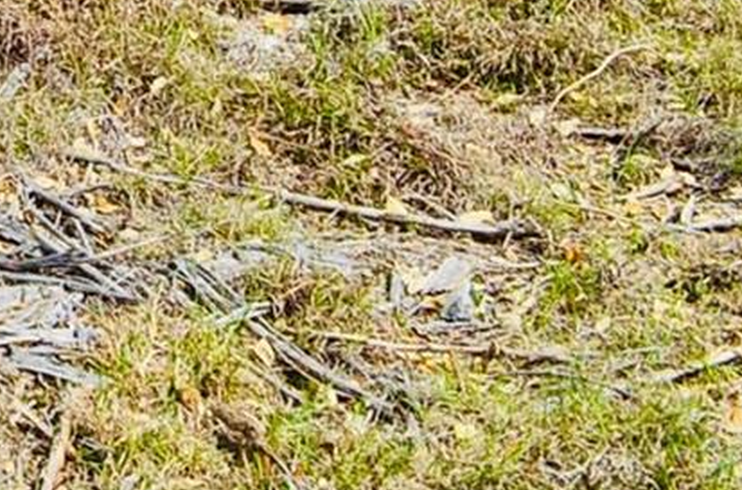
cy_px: -562
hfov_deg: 13.0
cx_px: -805
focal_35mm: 134
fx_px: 2754
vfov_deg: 9.4
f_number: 11
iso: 100
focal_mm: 18
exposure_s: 1/125
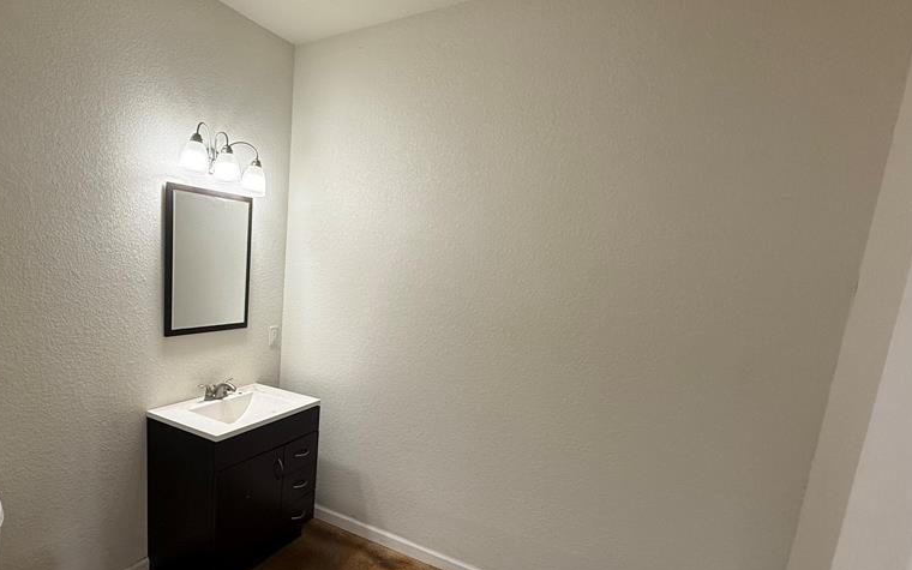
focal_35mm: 20
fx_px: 497
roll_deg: -3.0
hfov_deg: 82.4
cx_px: 311
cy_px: 346
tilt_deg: -10.1
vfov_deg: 59.1
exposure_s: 1/120
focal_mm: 2.22
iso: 250
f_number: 2.2
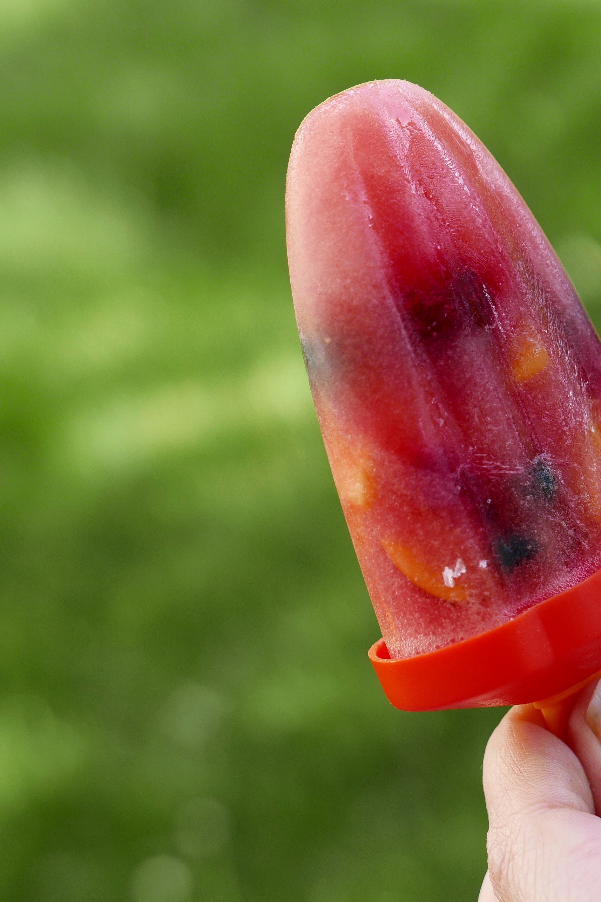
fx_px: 2829
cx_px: 365
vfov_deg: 18.1
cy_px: 453
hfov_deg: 12.1
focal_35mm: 113
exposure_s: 1/640
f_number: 2.8
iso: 200
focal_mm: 34
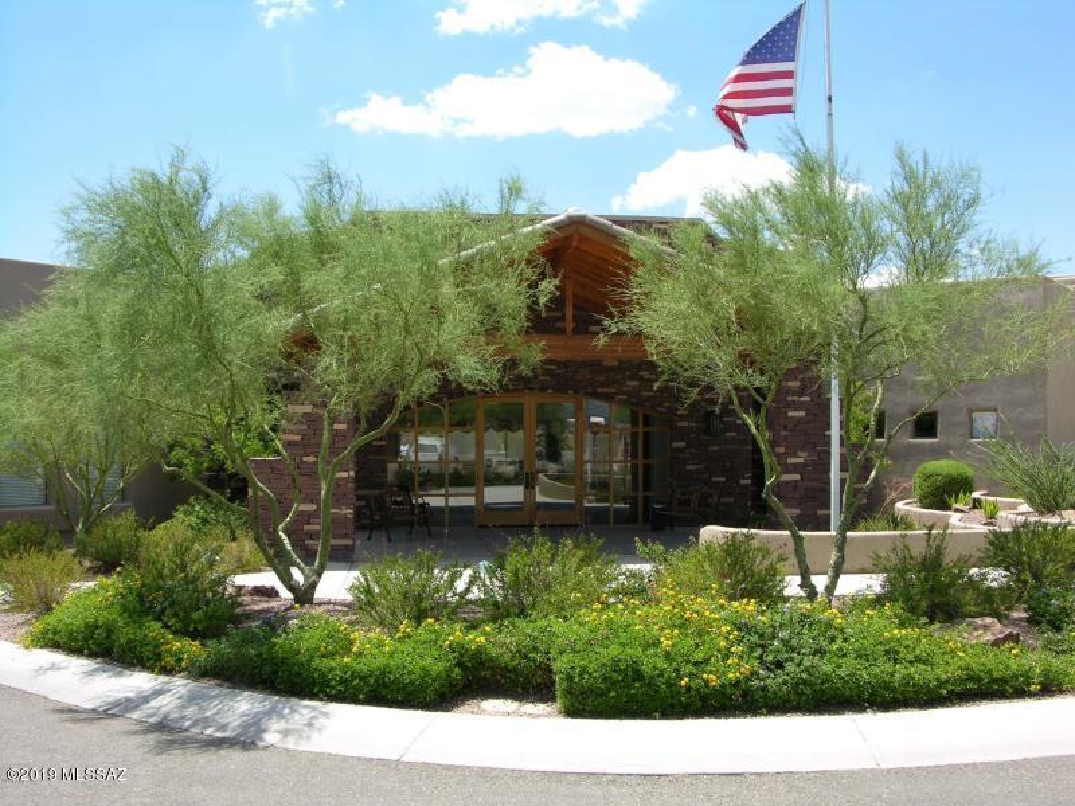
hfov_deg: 51.4
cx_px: 538
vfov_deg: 39.7
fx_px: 1118
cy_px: 403
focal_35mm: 36
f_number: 7.1
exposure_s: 1/125
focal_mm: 9.2
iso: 50
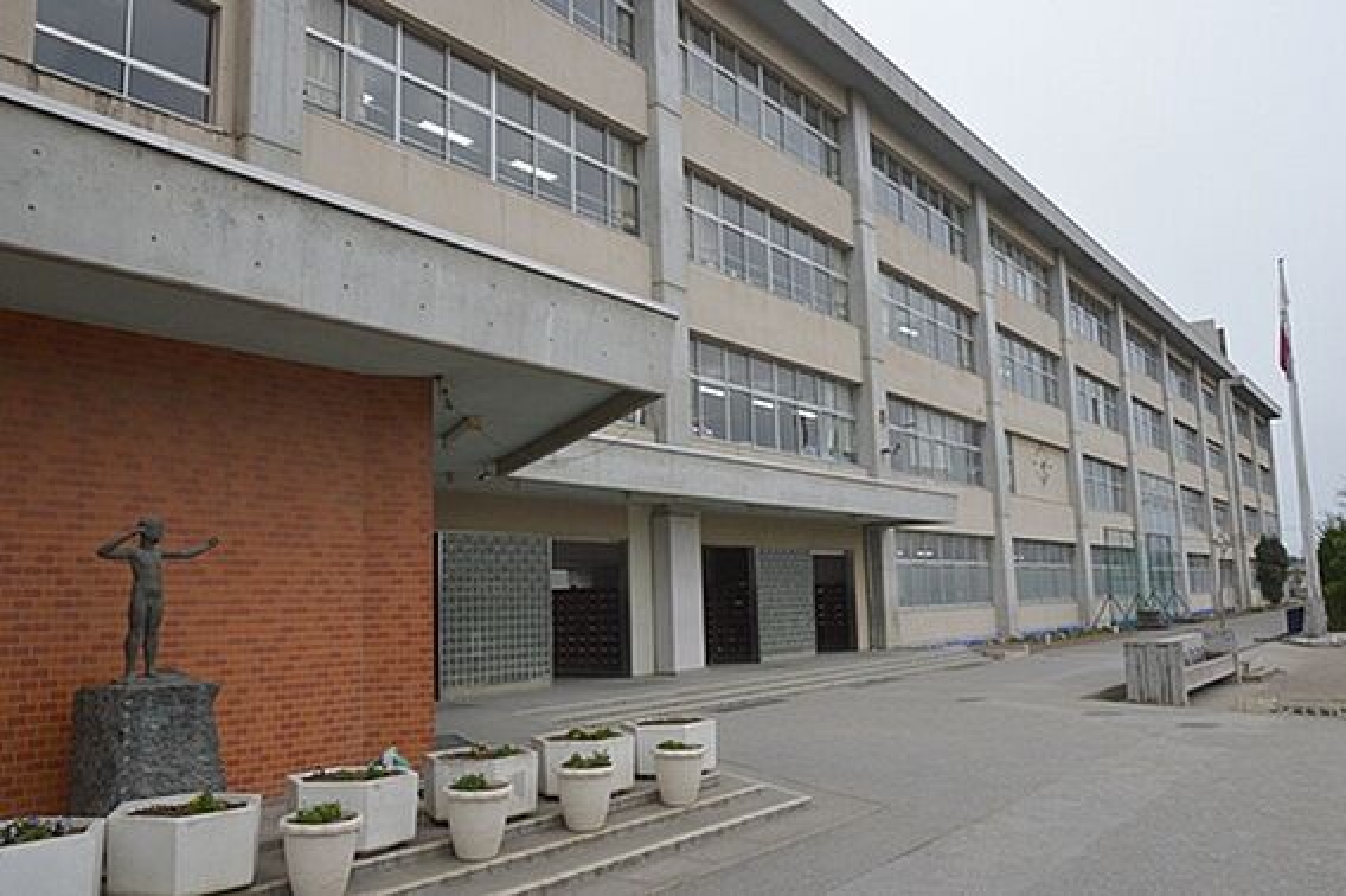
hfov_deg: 67.4
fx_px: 1009
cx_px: 673
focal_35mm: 27
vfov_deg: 47.9
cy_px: 448
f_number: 9
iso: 1600
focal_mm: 18
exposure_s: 1/320
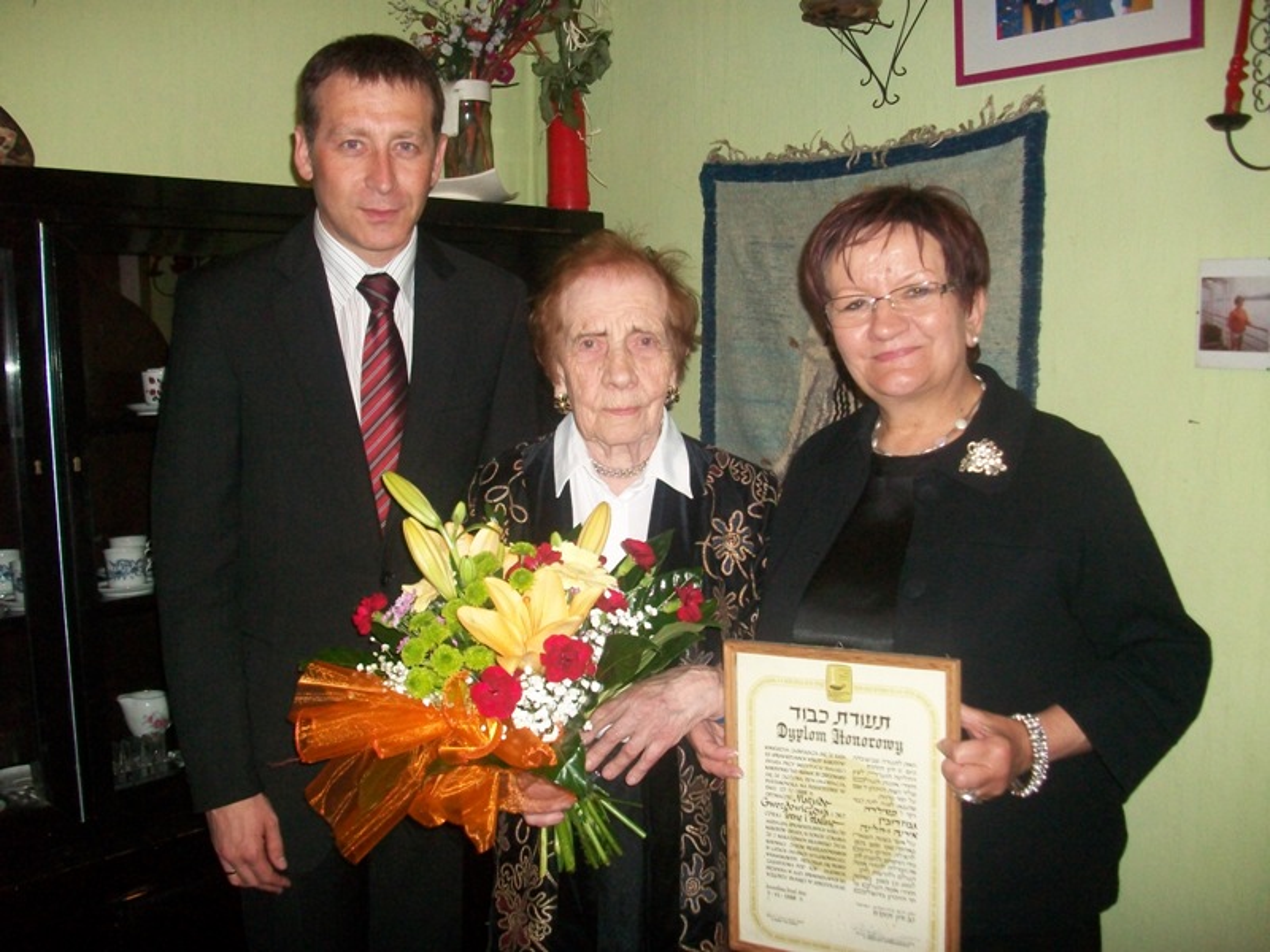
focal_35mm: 34
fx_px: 1247
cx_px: 635
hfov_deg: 54.0
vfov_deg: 41.8
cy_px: 476
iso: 200
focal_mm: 5.7
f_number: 2.8
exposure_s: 1/60
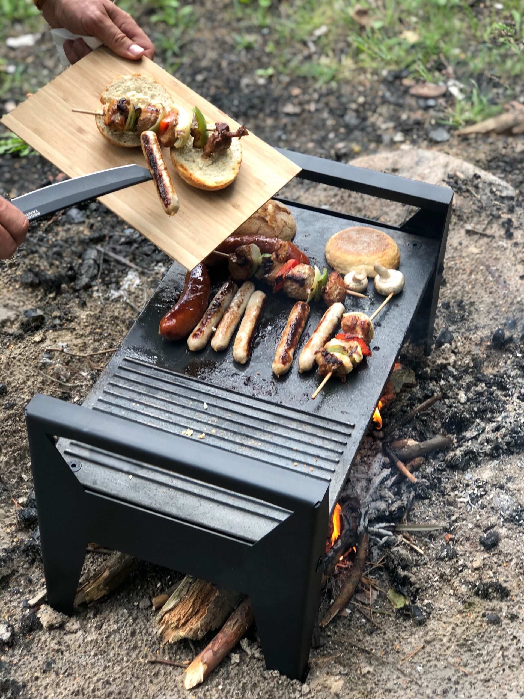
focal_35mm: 57
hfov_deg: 25.7
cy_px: 350
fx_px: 1150
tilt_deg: -45.4
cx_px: 262
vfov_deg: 33.8
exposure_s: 1/60
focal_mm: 6.6
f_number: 2.8
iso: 25
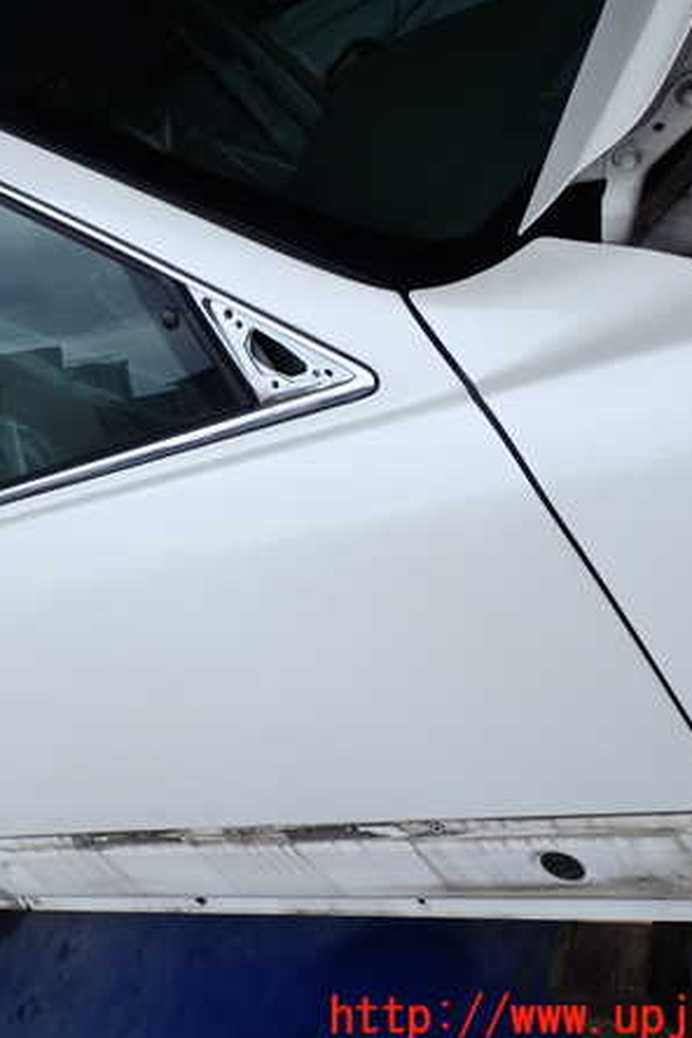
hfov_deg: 29.3
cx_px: 157
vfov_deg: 43.6
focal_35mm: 45
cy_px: 521
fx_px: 1297
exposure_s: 1/640
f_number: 3.2
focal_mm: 5.79
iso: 100
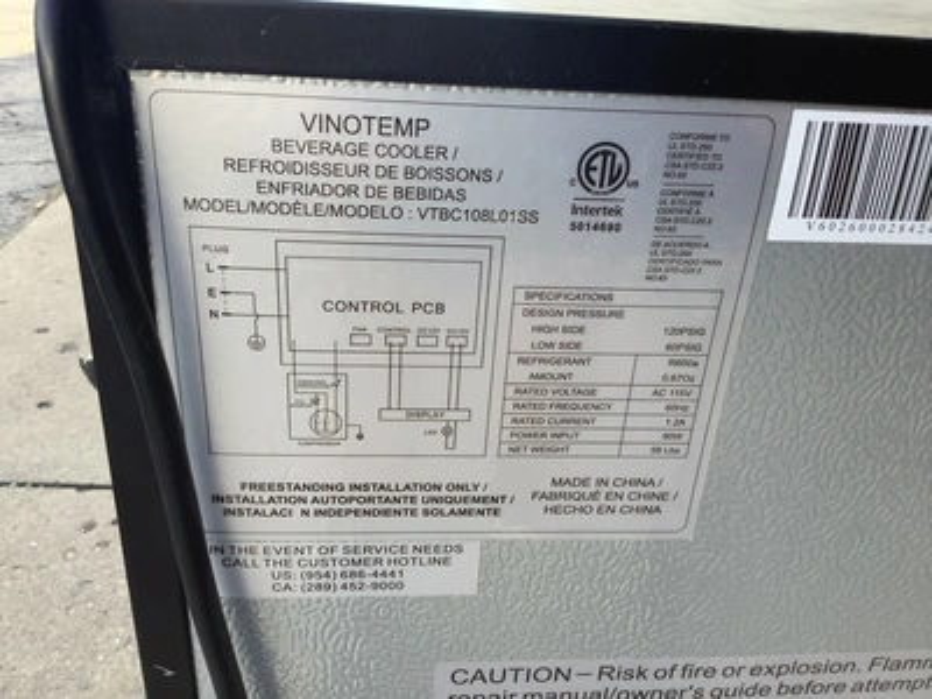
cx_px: 466
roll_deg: -4.6
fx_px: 835
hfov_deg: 58.4
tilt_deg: -28.8
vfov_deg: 45.4
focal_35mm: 31
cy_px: 350
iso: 32
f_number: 2.4
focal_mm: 3.3
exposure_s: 1/120
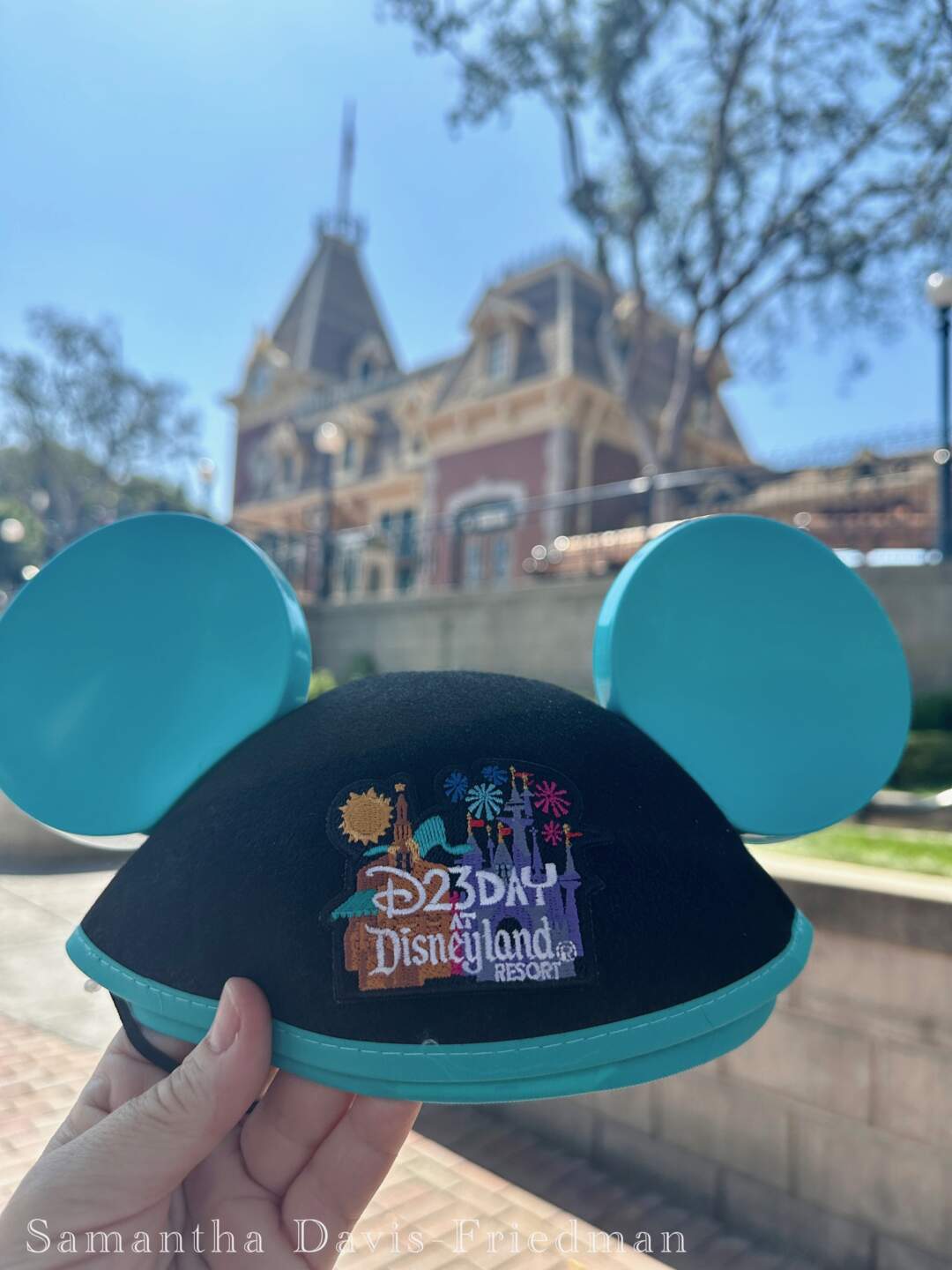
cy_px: 635
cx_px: 476
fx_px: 880
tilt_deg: +5.6
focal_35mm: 24
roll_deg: -3.6
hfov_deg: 56.8
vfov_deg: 71.6
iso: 80
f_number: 1.78
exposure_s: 1/2809
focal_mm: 6.86
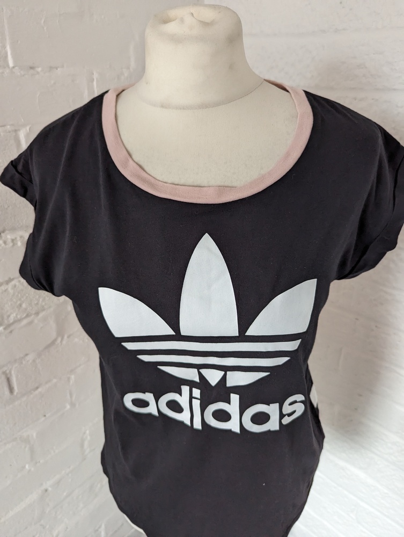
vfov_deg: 71.5
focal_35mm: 24
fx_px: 373
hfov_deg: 56.9
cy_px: 268
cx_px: 202
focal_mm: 6.81
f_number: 1.85
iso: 897
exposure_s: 1/432
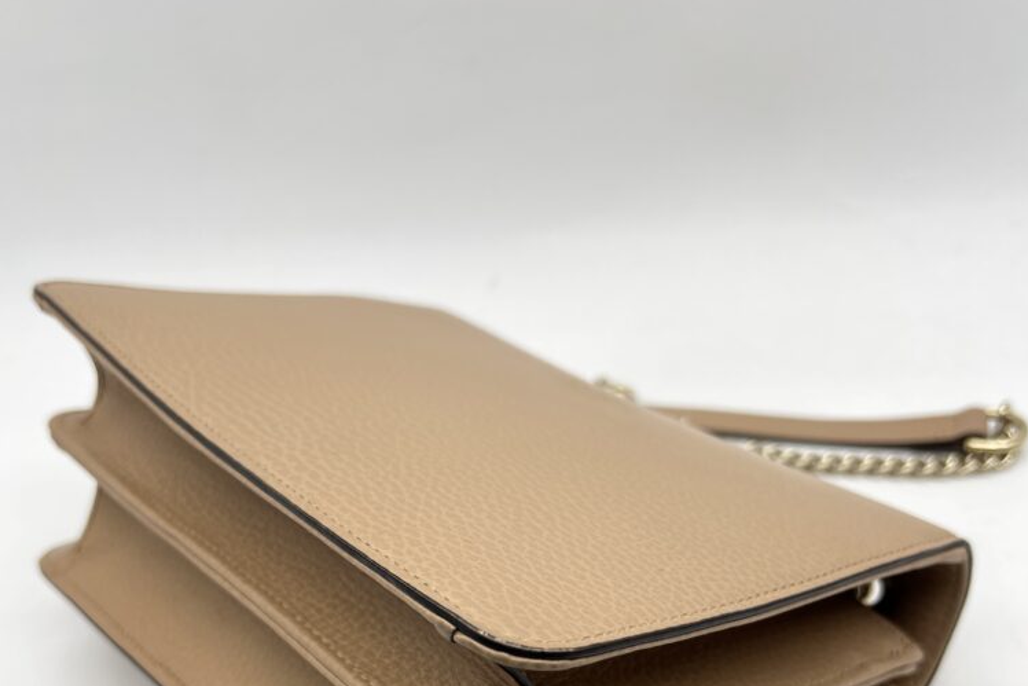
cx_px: 504
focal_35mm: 37
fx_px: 1057
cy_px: 624
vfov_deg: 33.9
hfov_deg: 51.9
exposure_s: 1/139
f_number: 1.5
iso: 32
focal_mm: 5.7
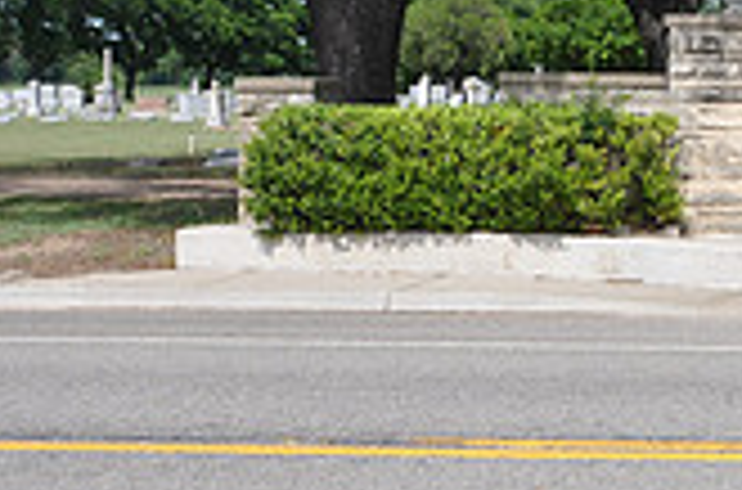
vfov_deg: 14.3
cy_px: 128
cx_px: 1264
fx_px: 1952
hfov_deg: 18.0
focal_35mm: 95
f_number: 7.1
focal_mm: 18
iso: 200
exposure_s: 1/200
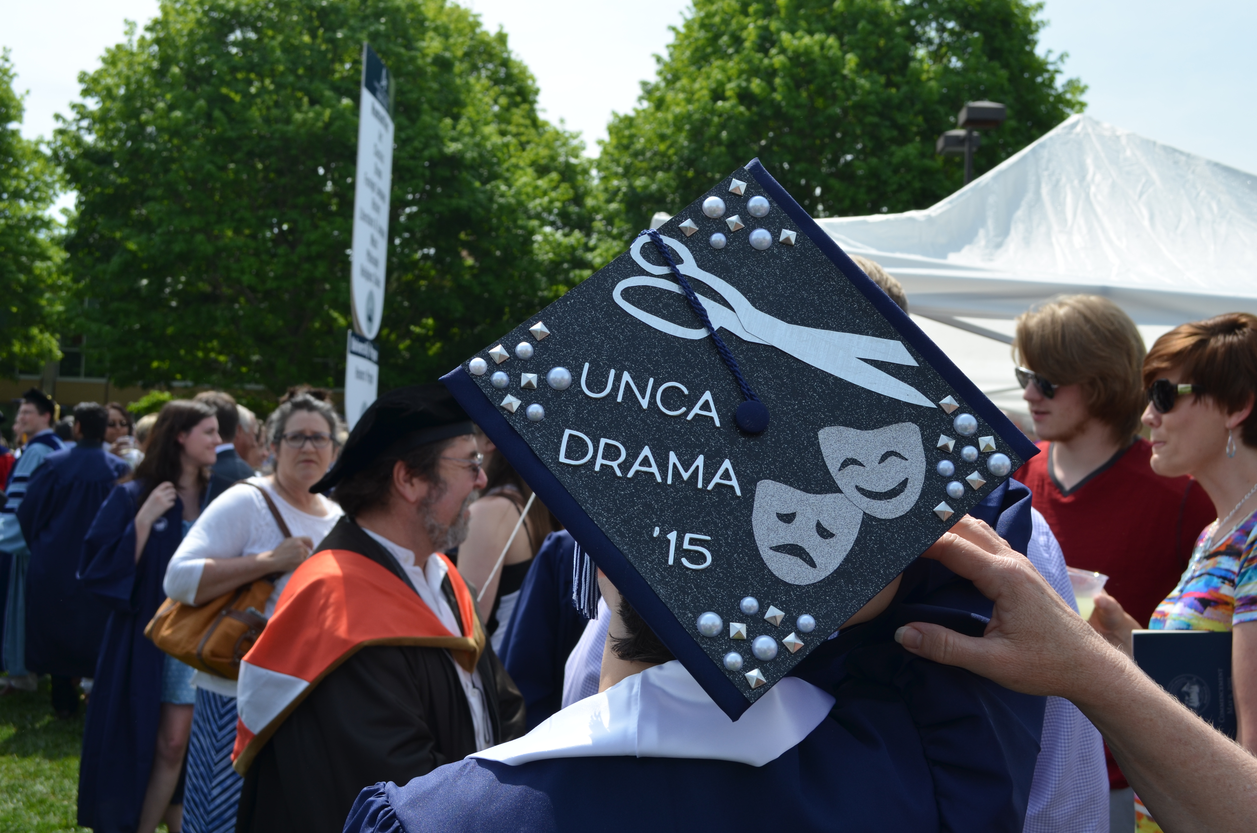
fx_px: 1359
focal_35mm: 39
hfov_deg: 49.6
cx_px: 628
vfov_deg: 34.1
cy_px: 416
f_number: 8
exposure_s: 1/250
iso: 125
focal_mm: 26
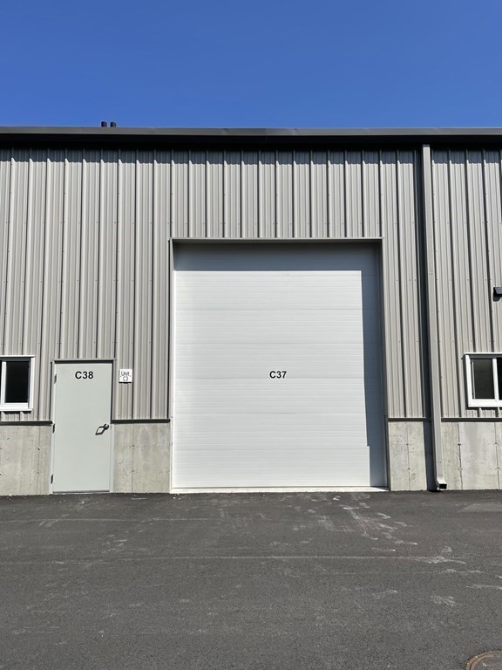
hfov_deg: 53.1
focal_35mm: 26
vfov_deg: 67.3
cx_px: 251
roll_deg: +1.3
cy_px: 335
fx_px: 503
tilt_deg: +5.0
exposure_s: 1/6494
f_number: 1.6
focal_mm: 4.2
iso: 32
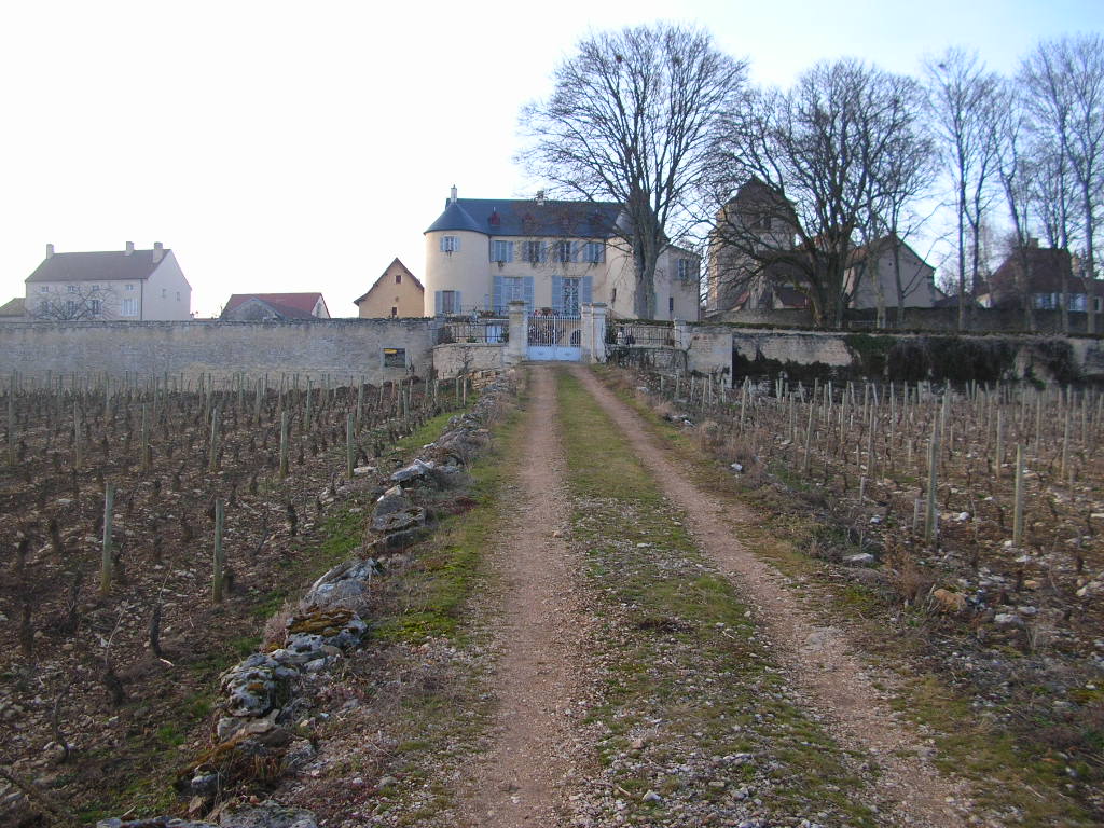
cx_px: 552
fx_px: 1116
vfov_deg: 40.7
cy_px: 414
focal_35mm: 35
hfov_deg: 52.6
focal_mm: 5.8
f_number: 2.8
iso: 50
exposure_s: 1/128
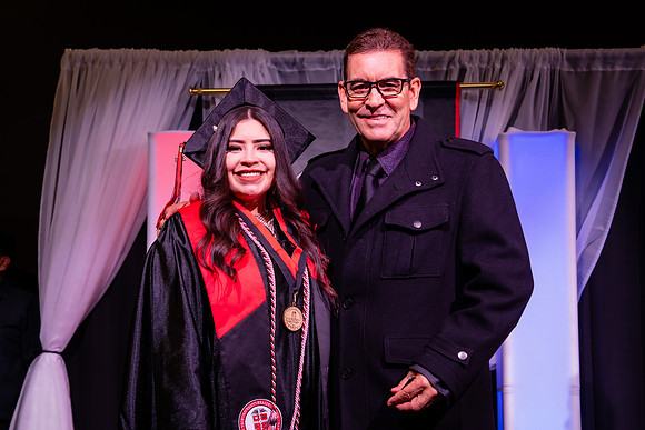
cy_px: 232
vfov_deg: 19.1
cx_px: 296
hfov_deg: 28.3
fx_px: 1279
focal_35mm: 71
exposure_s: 1/160
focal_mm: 63
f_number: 5.6
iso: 1250
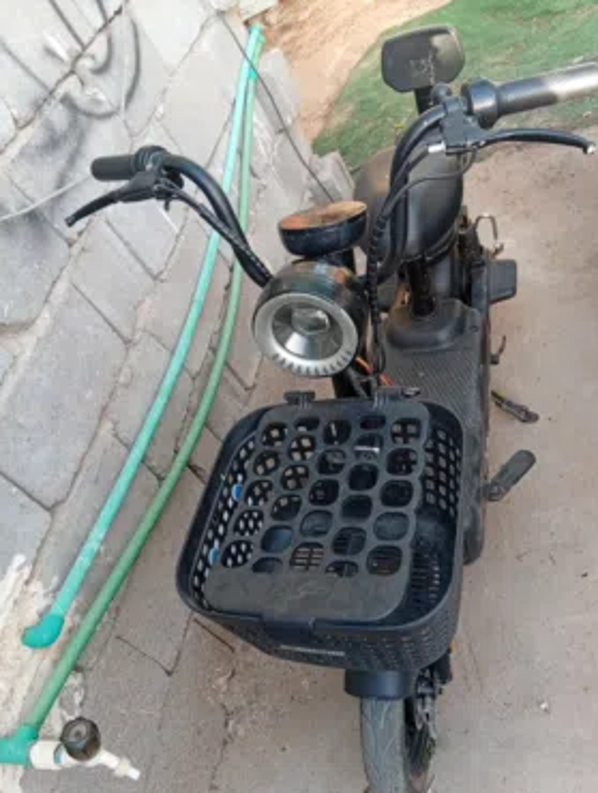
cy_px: 418
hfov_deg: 49.9
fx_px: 643
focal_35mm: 28
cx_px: 304
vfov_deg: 63.3
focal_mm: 3.96
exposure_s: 1/50
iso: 96
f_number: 1.8
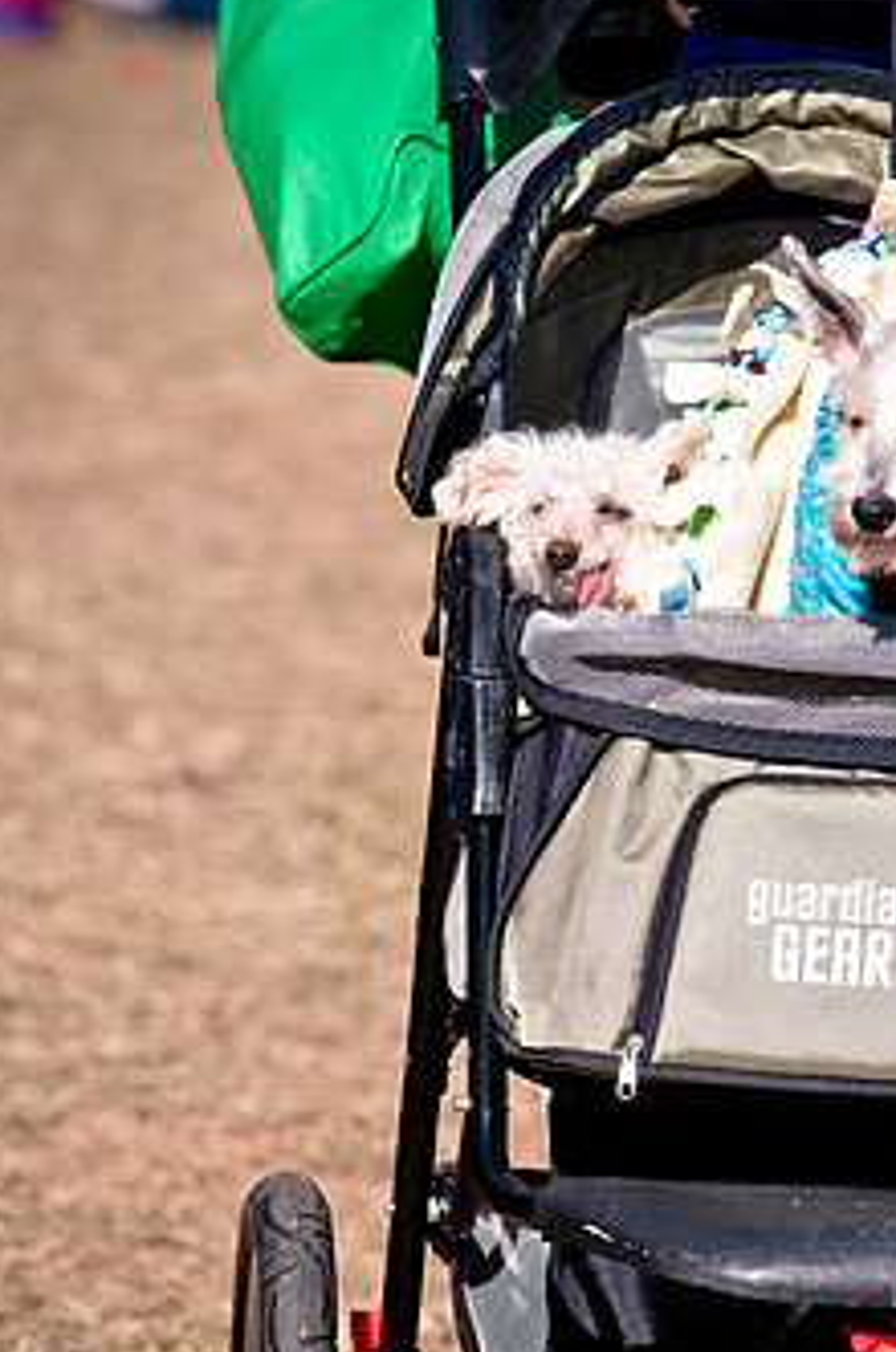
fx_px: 15257
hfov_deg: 3.4
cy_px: 823
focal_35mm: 407
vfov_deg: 5.1
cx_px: 580
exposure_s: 1/1250
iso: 200
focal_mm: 200
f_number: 5
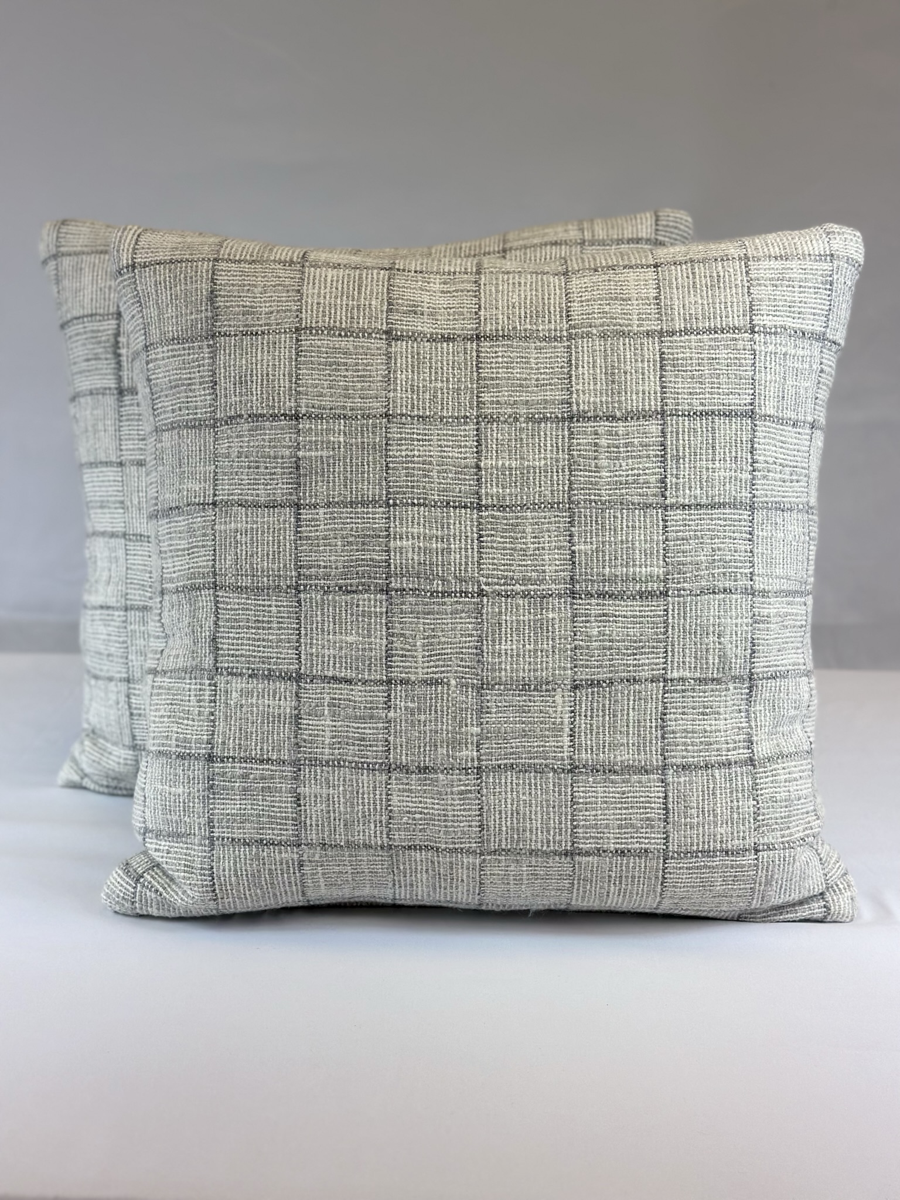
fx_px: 1664
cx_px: 450
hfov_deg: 30.3
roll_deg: -0.2
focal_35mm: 48
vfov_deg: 39.7
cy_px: 600
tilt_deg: -14.9
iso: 80
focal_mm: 6.86
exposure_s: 1/179
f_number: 1.78
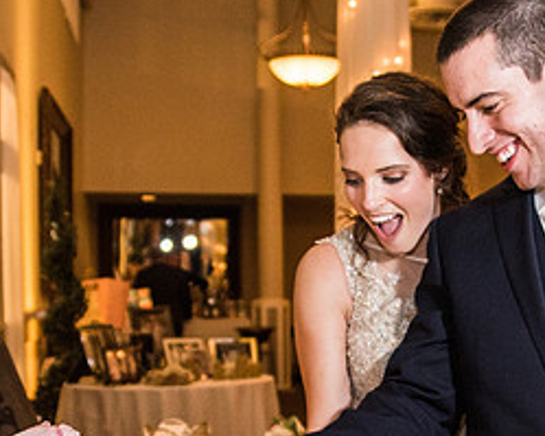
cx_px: 399
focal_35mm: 70
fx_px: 1129
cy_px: 356
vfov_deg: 21.5
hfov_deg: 26.8
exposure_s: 1/200
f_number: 2.8
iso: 1000
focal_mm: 24
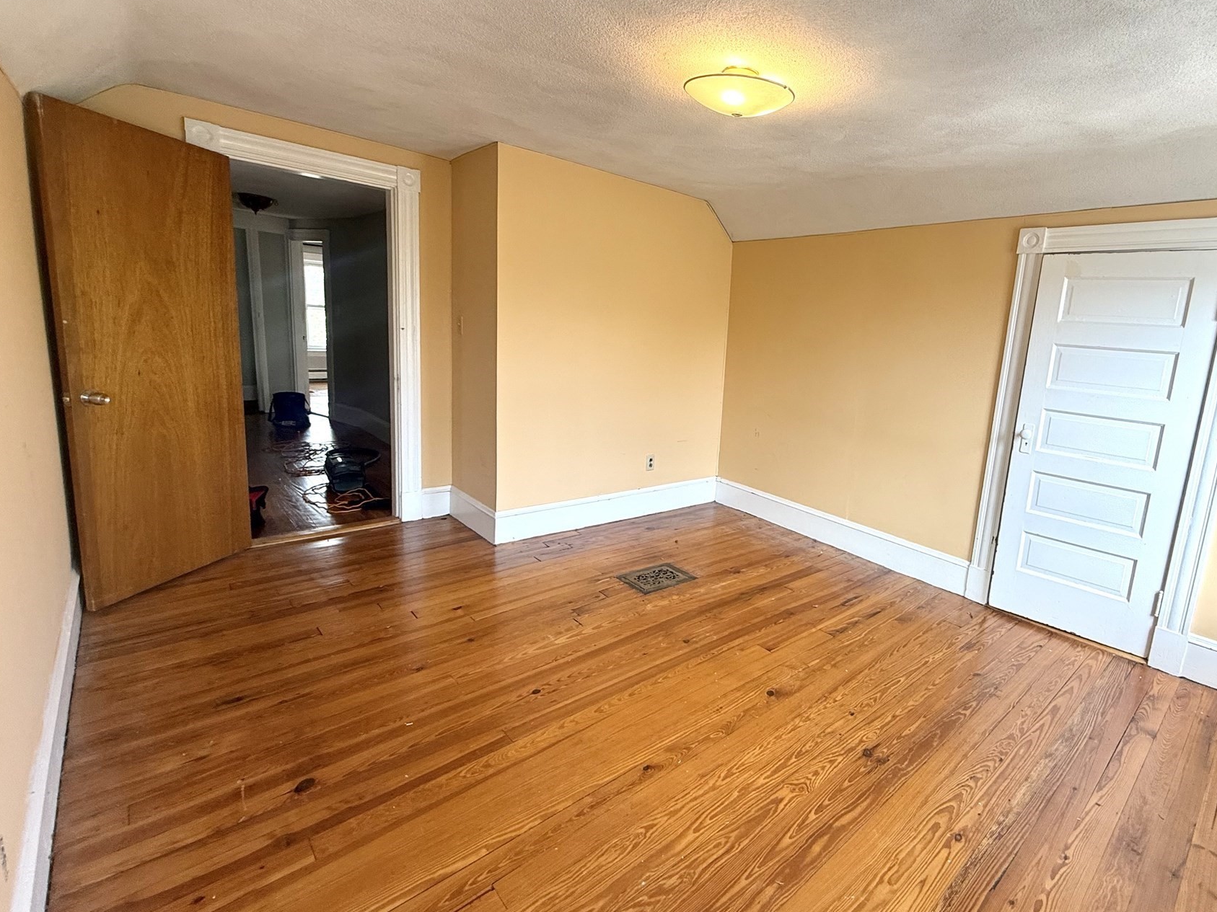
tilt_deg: -10.9
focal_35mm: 17
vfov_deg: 74.6
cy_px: 428
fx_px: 598
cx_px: 729
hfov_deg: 89.9
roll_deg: -4.8
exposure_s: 1/120
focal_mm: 2.22
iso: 125
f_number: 2.2
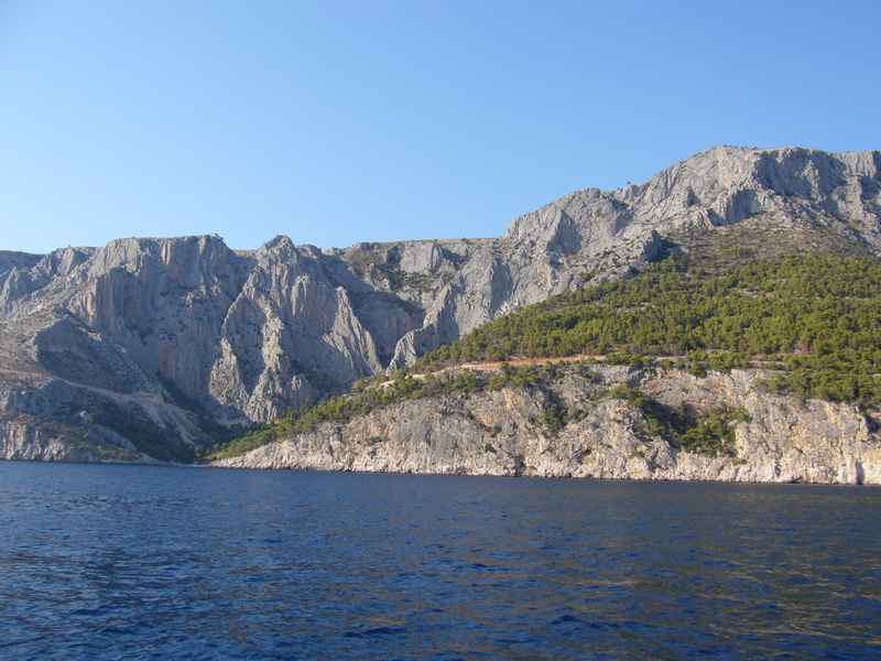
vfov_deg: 40.7
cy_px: 330
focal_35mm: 35
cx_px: 440
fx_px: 891
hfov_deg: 52.6
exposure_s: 1/250
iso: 80
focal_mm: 5.8
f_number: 5.6
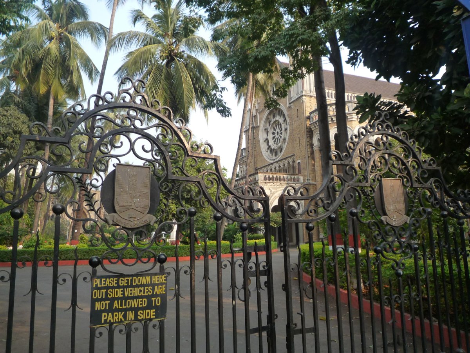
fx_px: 367
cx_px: 235
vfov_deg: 51.4
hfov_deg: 65.3
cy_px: 176
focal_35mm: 27
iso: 160
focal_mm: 4.4
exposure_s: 1/250
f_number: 2.8
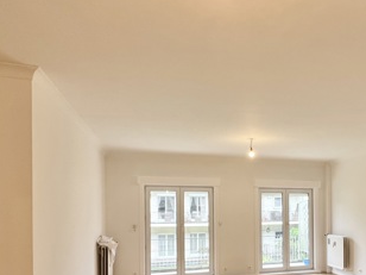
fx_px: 285
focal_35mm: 27
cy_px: 205
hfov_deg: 62.4
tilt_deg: +2.1
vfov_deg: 49.4
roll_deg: +1.2
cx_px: 265
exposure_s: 1/50
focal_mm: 1.57
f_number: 1.8
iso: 160
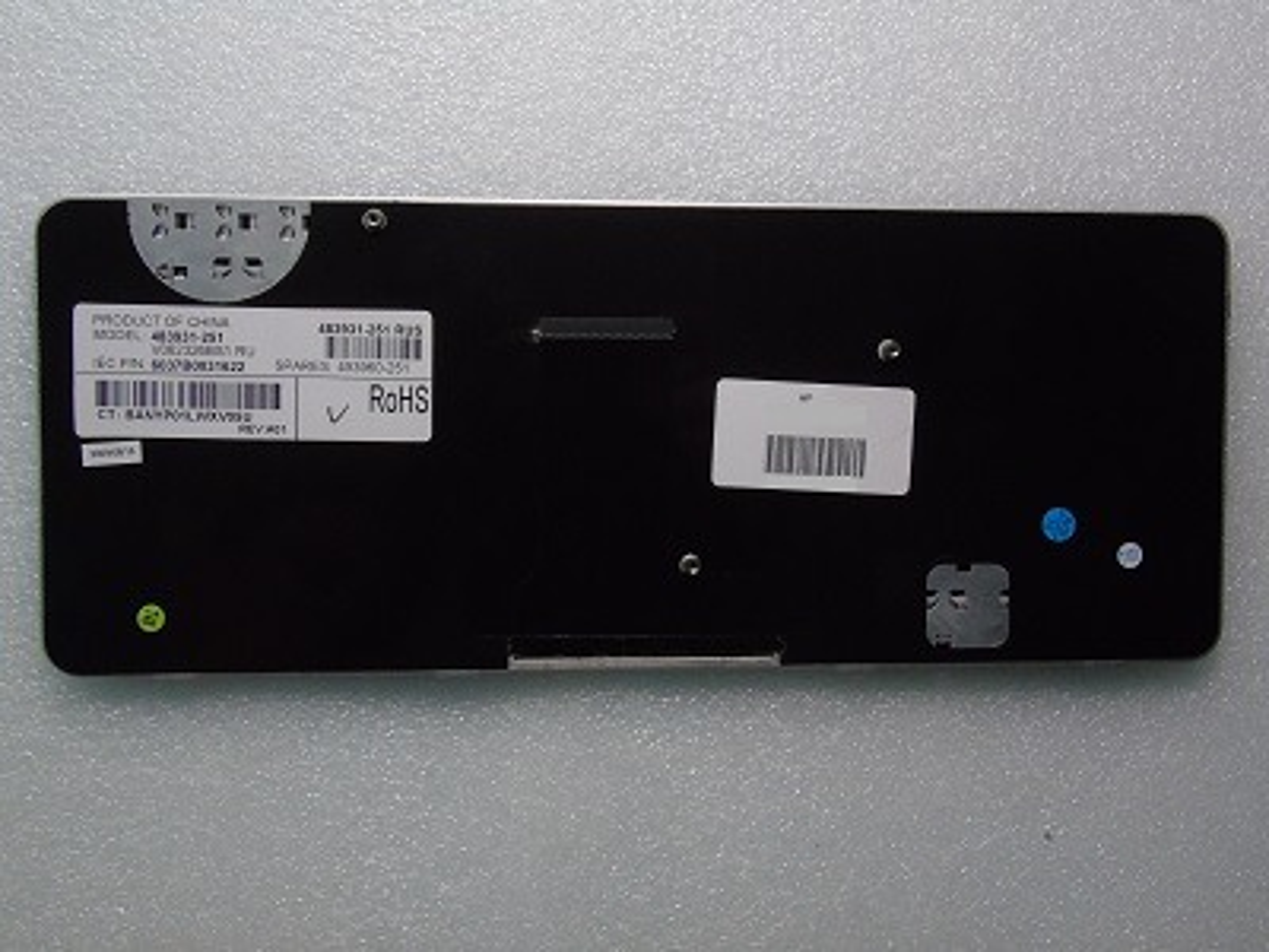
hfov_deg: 54.0
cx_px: 634
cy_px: 476
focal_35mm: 34
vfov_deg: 41.8
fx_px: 1246
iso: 400
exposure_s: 1/40
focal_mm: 6.1
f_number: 6.6
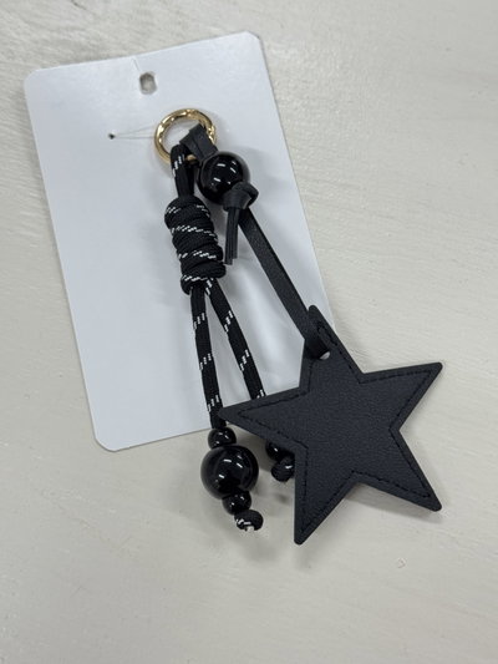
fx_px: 920
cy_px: 332
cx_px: 249
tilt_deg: -74.9
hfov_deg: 30.3
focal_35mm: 48
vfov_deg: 39.6
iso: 200
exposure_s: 1/50
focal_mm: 6.76
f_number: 1.78
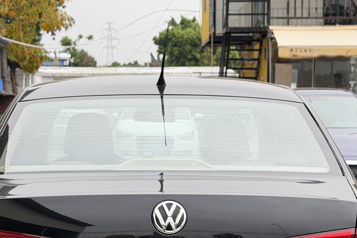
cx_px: 165
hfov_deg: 21.2
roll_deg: +0.3
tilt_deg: -8.8
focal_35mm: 96
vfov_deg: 14.0
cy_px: 240
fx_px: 952
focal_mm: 6.76
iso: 64
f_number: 1.78
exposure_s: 1/819
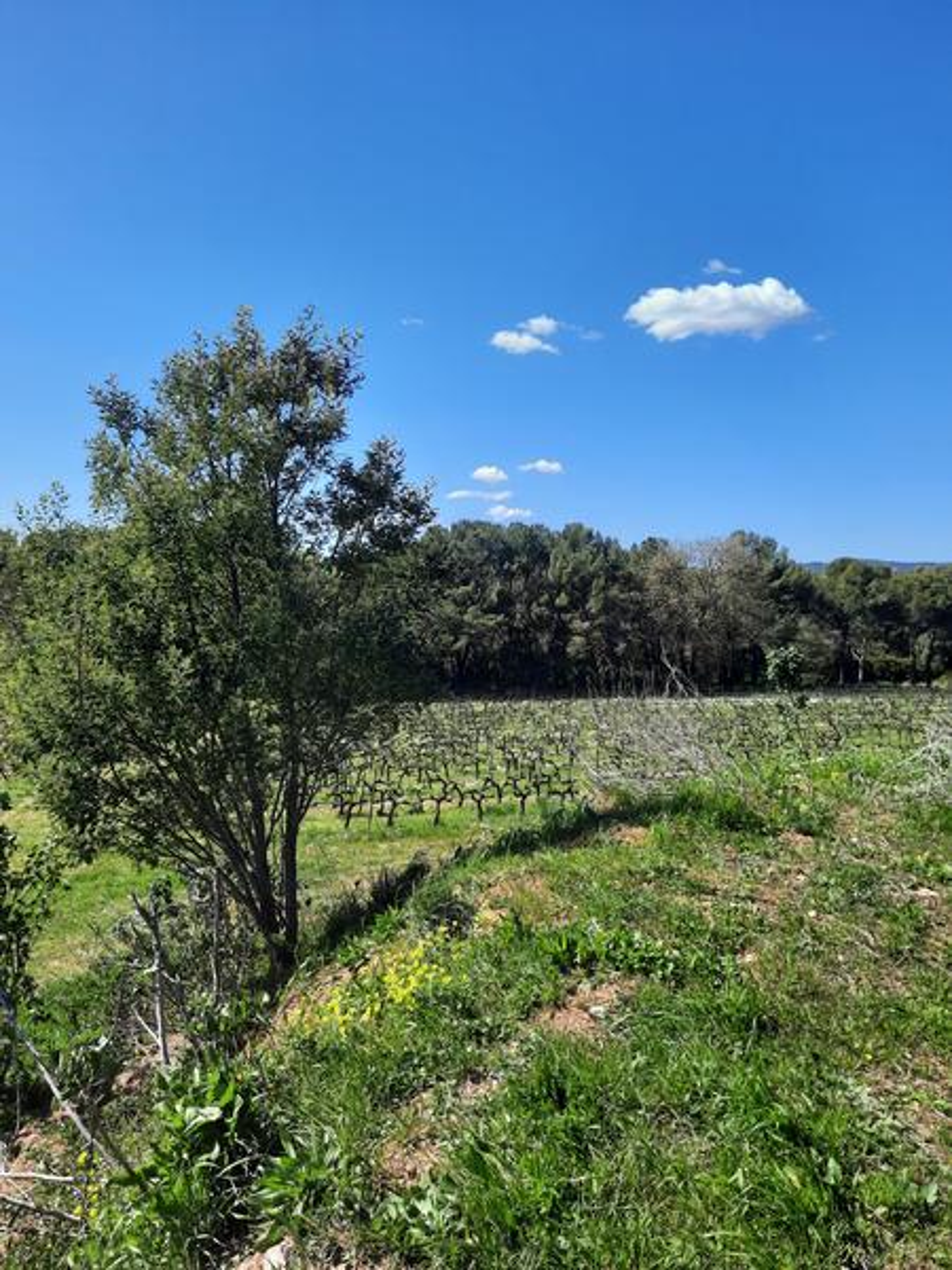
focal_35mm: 25
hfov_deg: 54.9
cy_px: 635
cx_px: 476
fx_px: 917
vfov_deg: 69.4
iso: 32
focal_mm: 4.6
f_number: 2
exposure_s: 1/883
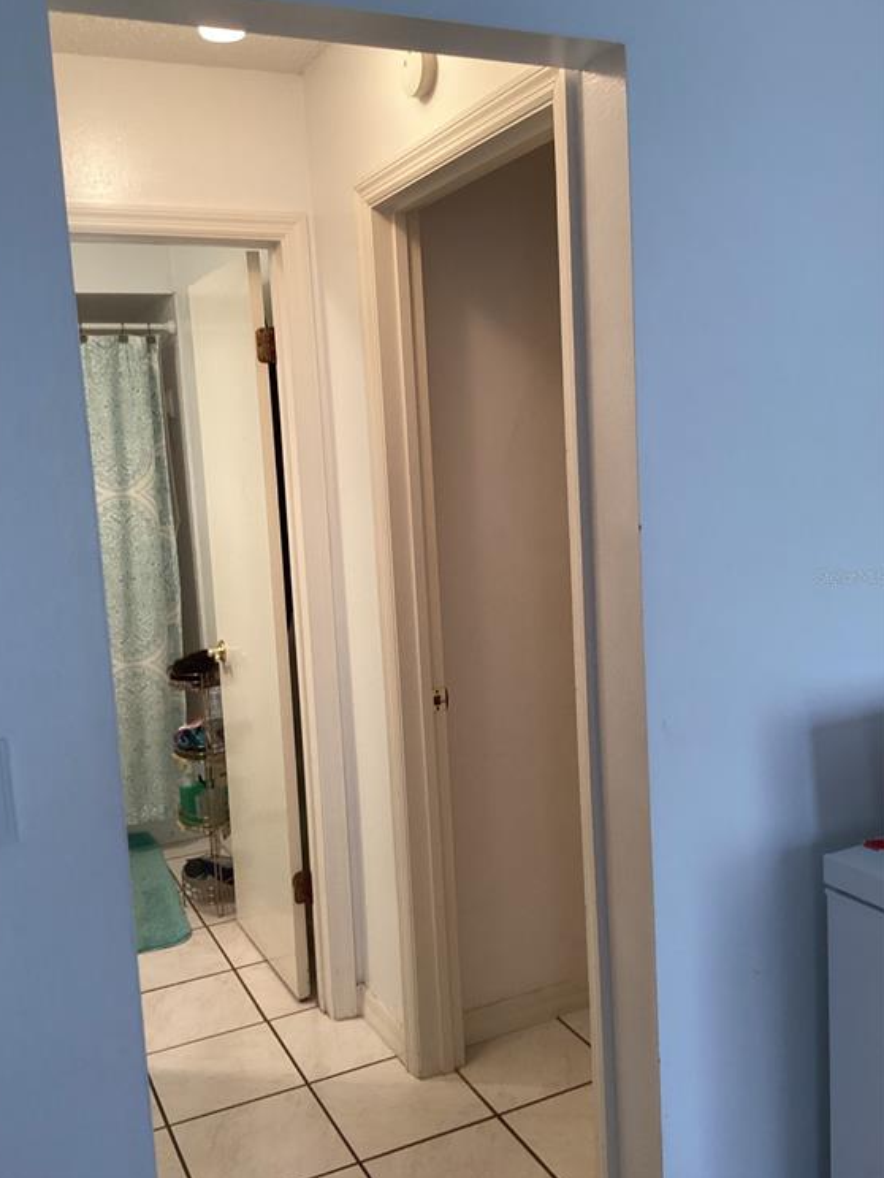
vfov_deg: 56.8
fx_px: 1090
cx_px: 432
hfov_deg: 44.2
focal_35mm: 32
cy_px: 576
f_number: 2.4
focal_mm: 3.3
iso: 160
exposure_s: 1/60
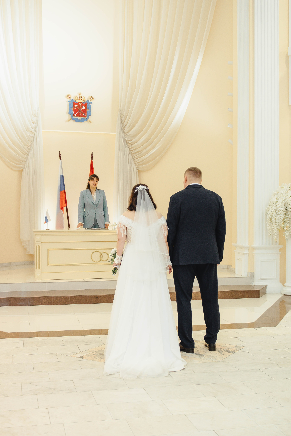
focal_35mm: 46
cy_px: 218
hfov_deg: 28.9
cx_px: 146
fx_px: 564
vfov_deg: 42.3
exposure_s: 1/250
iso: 500
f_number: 2.8
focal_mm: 31
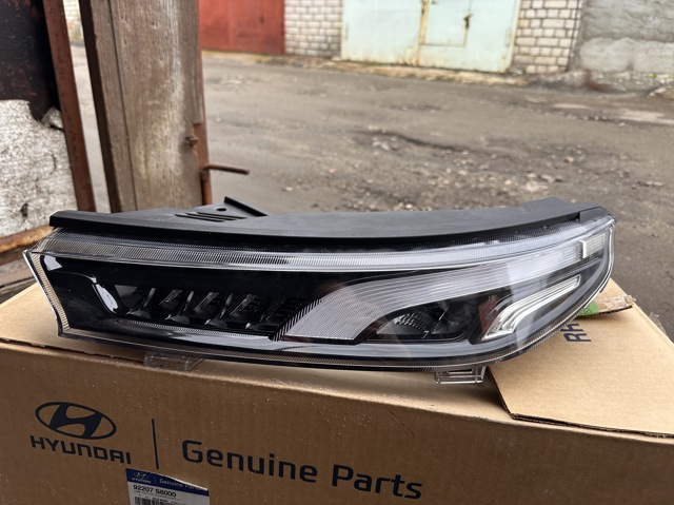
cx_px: 337
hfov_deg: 71.6
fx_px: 467
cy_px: 252
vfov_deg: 56.8
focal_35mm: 24
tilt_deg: -23.7
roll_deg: -2.0
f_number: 1.78
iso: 125
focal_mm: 6.86
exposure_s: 1/121
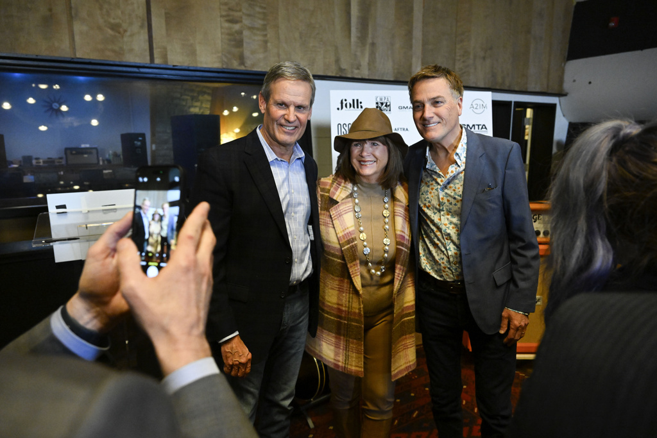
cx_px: 328
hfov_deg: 73.7
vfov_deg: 53.1
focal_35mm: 24
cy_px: 219
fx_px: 438
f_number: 4
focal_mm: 24
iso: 6400
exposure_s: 1/160
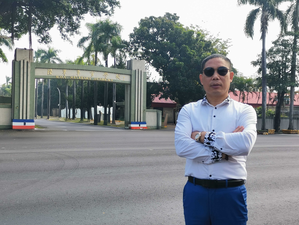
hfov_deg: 43.9
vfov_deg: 33.6
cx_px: 150
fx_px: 371
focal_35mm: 43
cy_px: 112
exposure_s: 1/1429
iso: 50
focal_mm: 4.8
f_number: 1.8
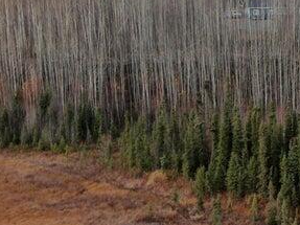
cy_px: 140
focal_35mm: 125
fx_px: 1083
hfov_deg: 15.1
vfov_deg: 11.8
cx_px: 375
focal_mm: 7.23
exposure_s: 1/200
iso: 100
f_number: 3.5
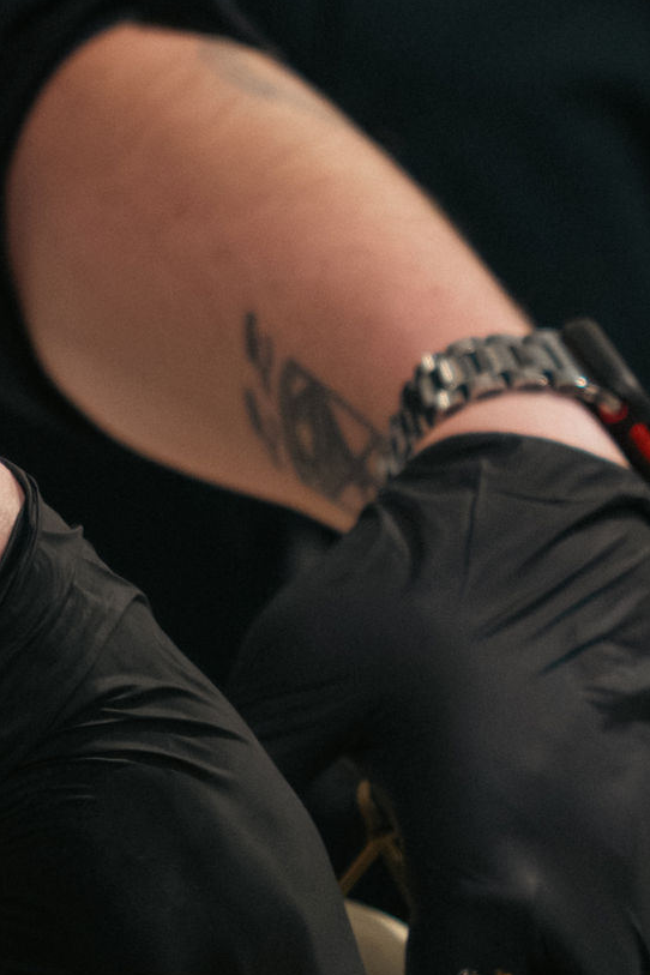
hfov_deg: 4.1
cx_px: -385
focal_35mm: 332
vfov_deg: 6.2
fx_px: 8991
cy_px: 281
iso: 320
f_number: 2.8
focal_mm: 50
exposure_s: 1/80
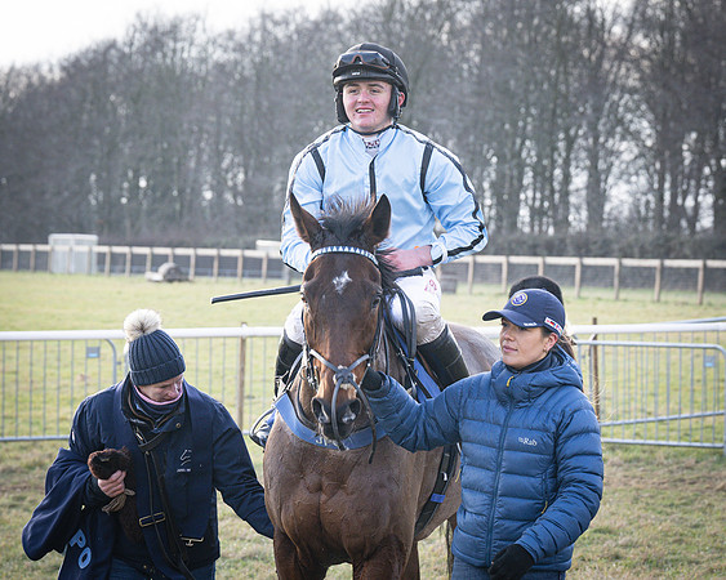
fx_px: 3657
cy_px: 260
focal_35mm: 170
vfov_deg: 9.1
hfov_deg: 11.3
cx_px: 368
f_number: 5
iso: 400
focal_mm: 82
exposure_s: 1/400
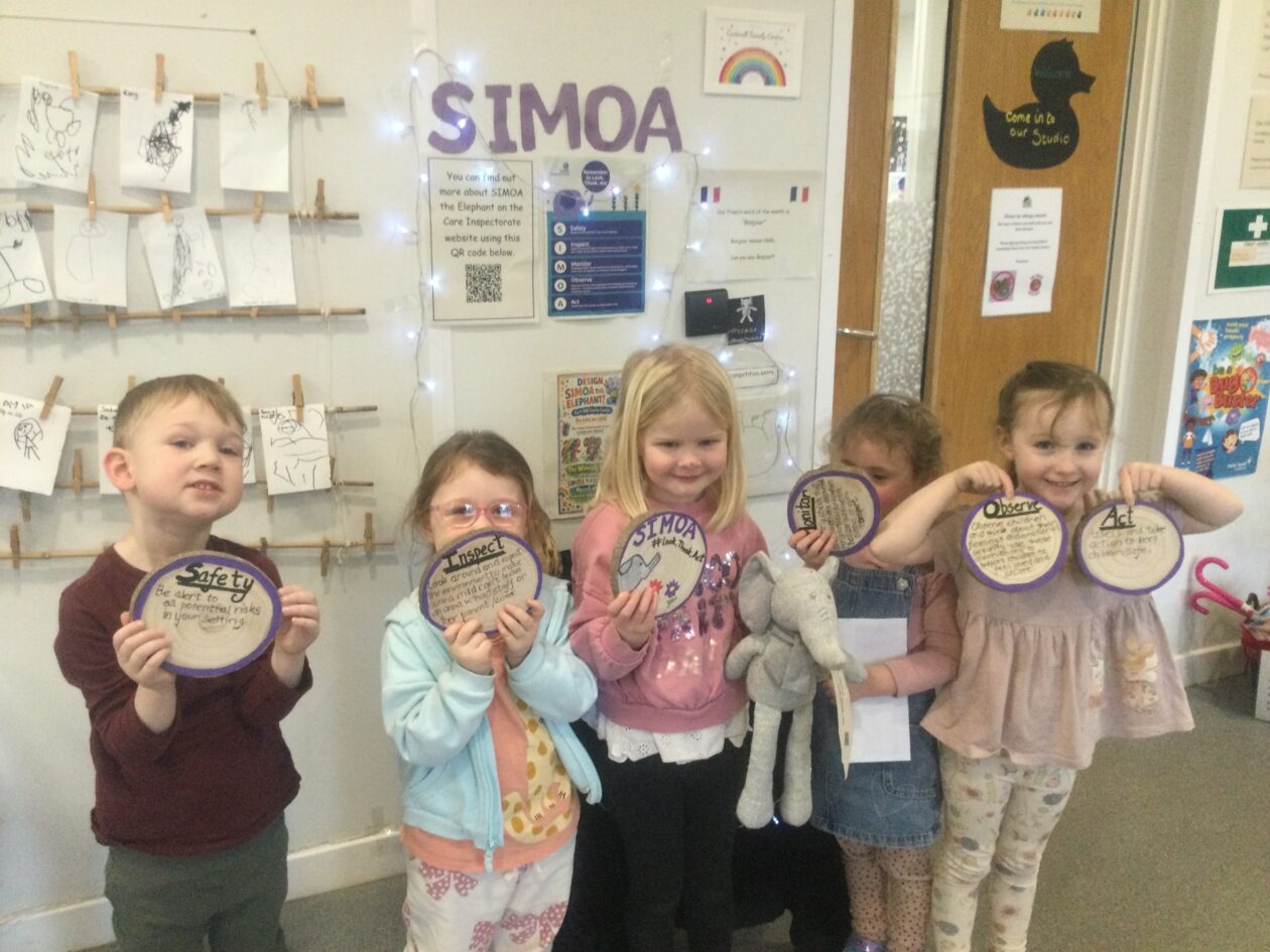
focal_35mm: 31
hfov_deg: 58.4
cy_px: 476
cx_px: 635
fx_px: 1137
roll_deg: -0.1
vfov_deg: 45.4
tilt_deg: -17.6
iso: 200
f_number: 2.4
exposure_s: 1/33
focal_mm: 3.3
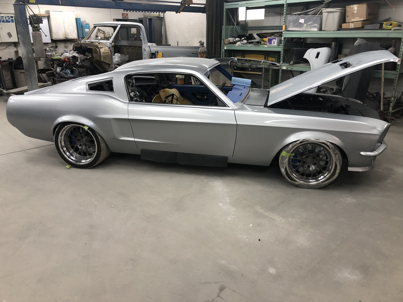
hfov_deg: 63.4
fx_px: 326
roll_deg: -1.0
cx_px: 202
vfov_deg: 49.7
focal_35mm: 28
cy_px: 151
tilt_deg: -20.6
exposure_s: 1/30
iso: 32
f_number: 1.8
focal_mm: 3.99
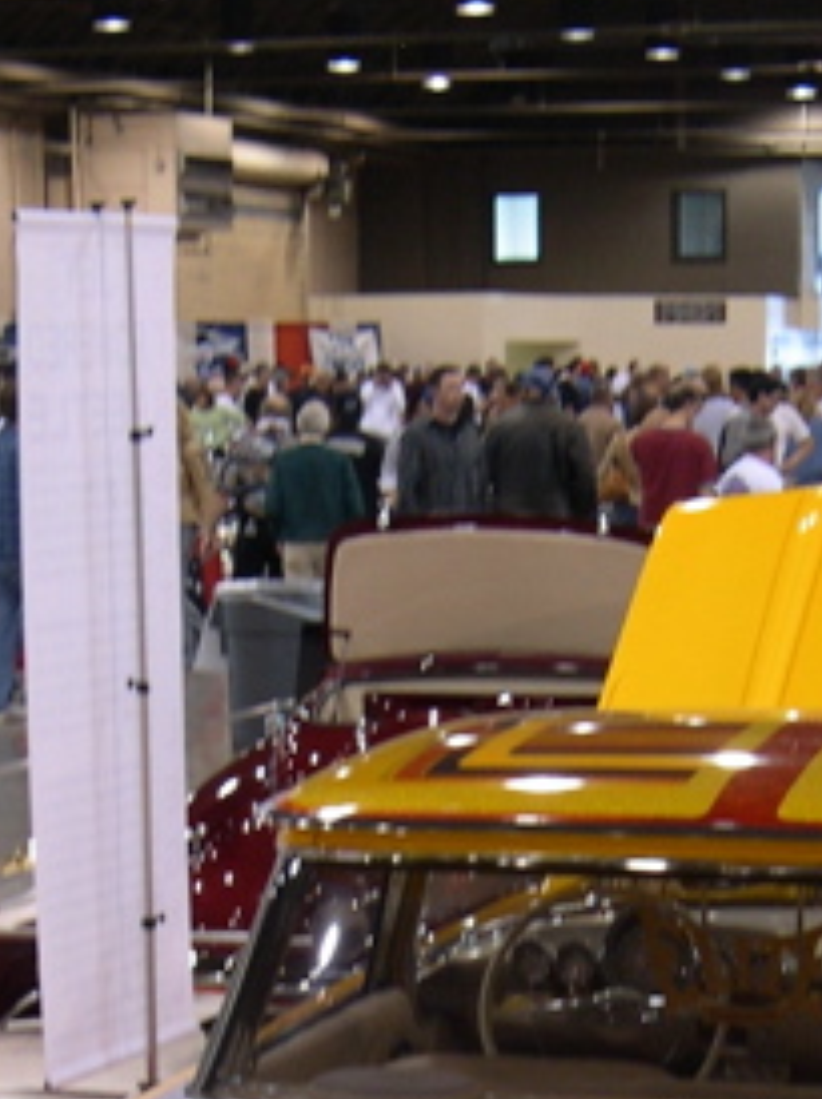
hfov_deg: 13.3
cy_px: 1155
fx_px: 3520
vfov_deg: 17.2
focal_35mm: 111
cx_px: 429
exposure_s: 1/32.2
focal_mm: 8
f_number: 2.8
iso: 100
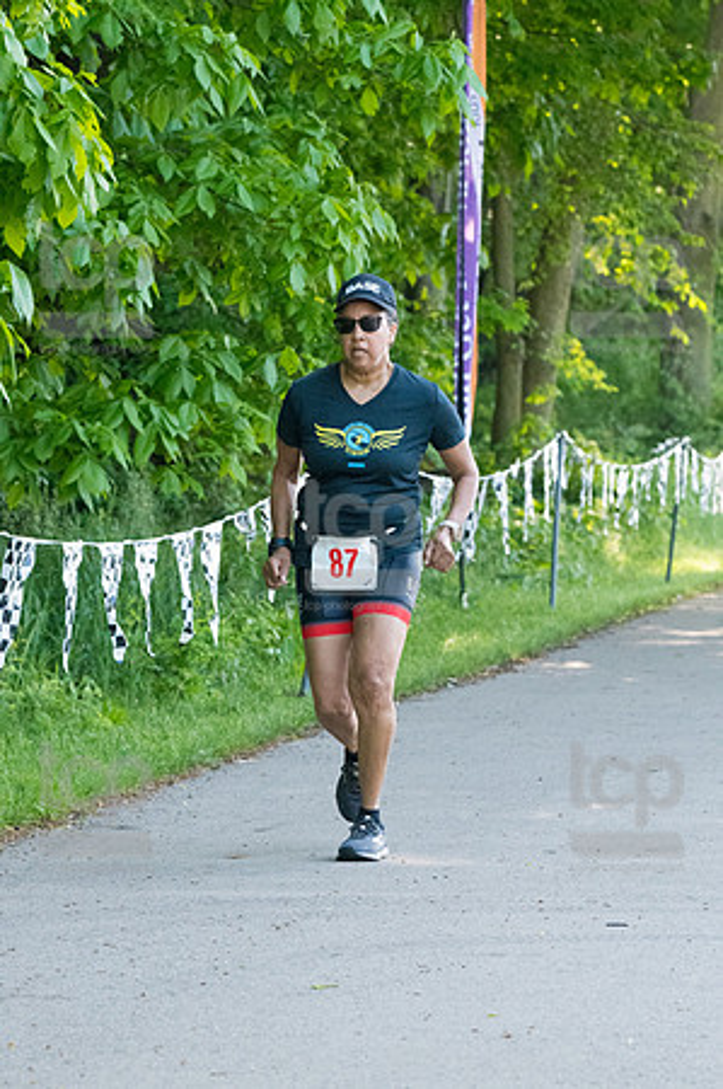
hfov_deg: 7.5
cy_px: 544
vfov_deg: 11.2
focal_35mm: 183
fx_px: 5525
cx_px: 362
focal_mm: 122
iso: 4000
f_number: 5.6
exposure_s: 1/1600
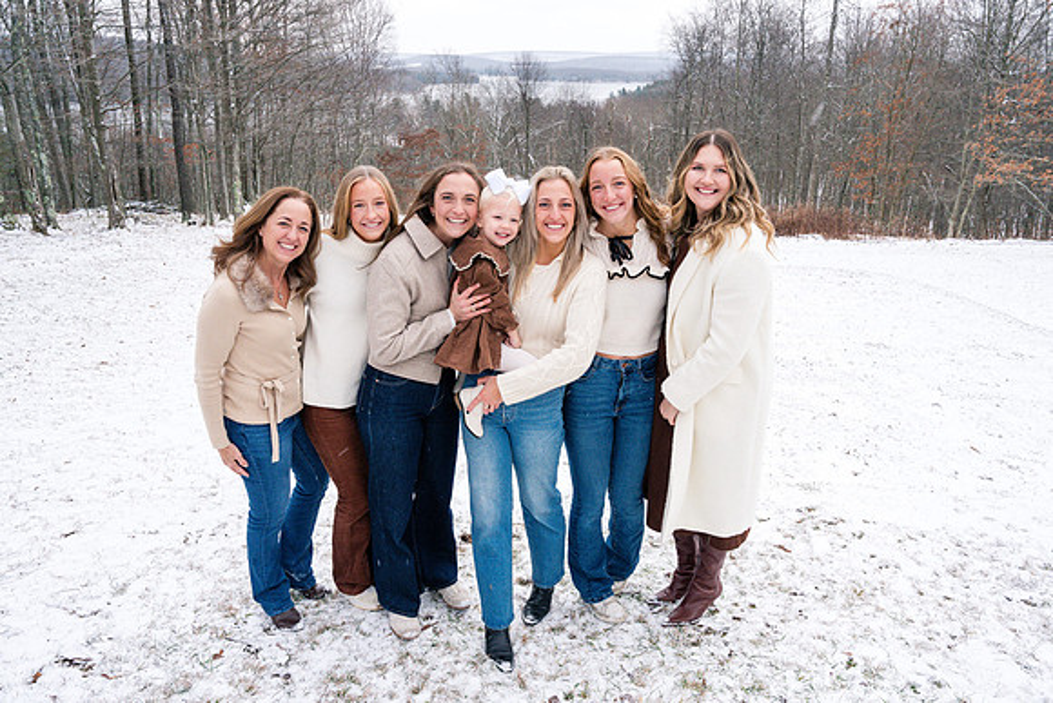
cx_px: 540
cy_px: 361
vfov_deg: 47.9
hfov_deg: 67.3
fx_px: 790
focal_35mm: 27
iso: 1000
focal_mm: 26
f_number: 8
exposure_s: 1/250
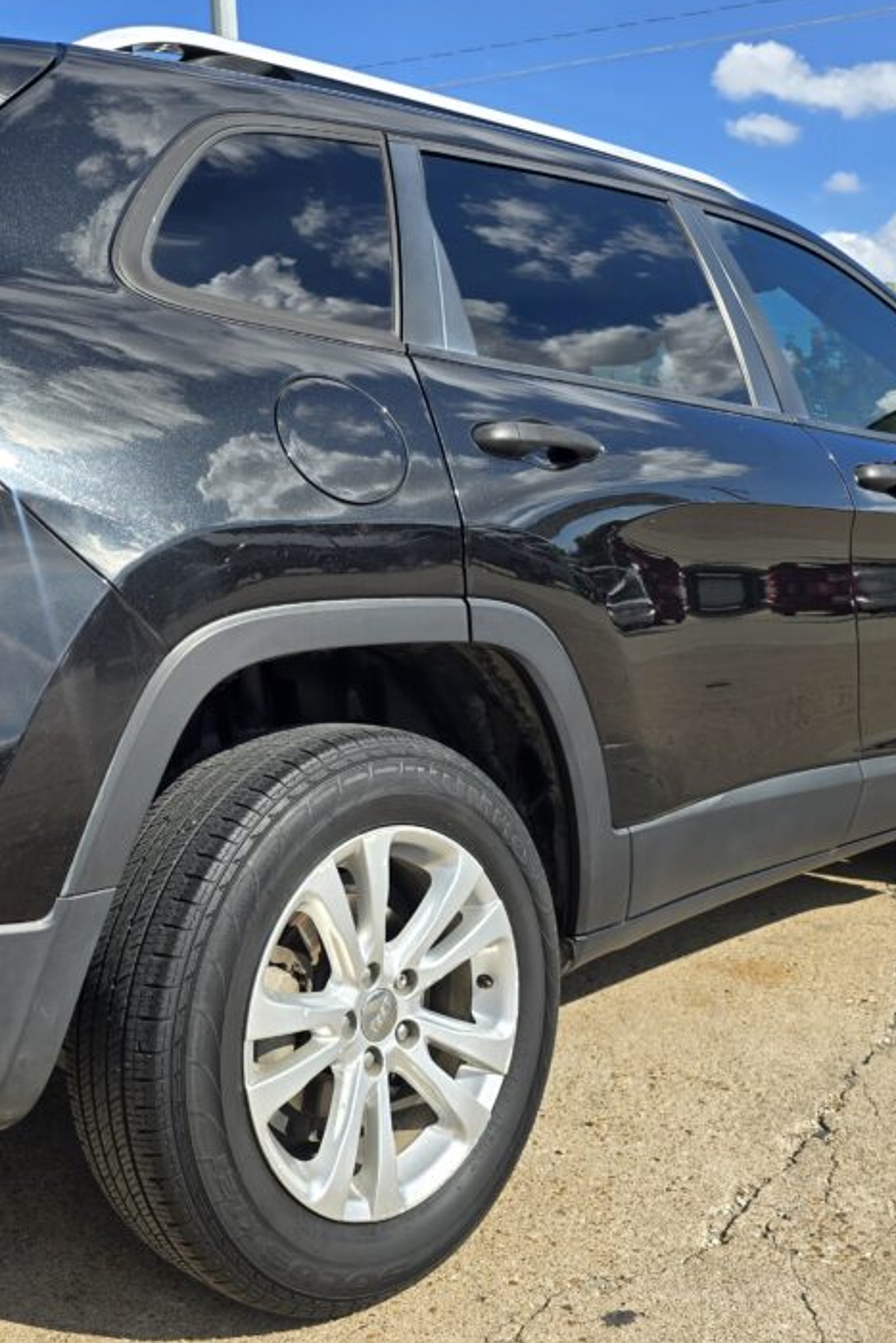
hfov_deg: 37.3
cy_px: 624
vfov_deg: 54.4
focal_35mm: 35
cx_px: 276
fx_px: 1306
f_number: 1.7
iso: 12
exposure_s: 1/568
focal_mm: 6.3
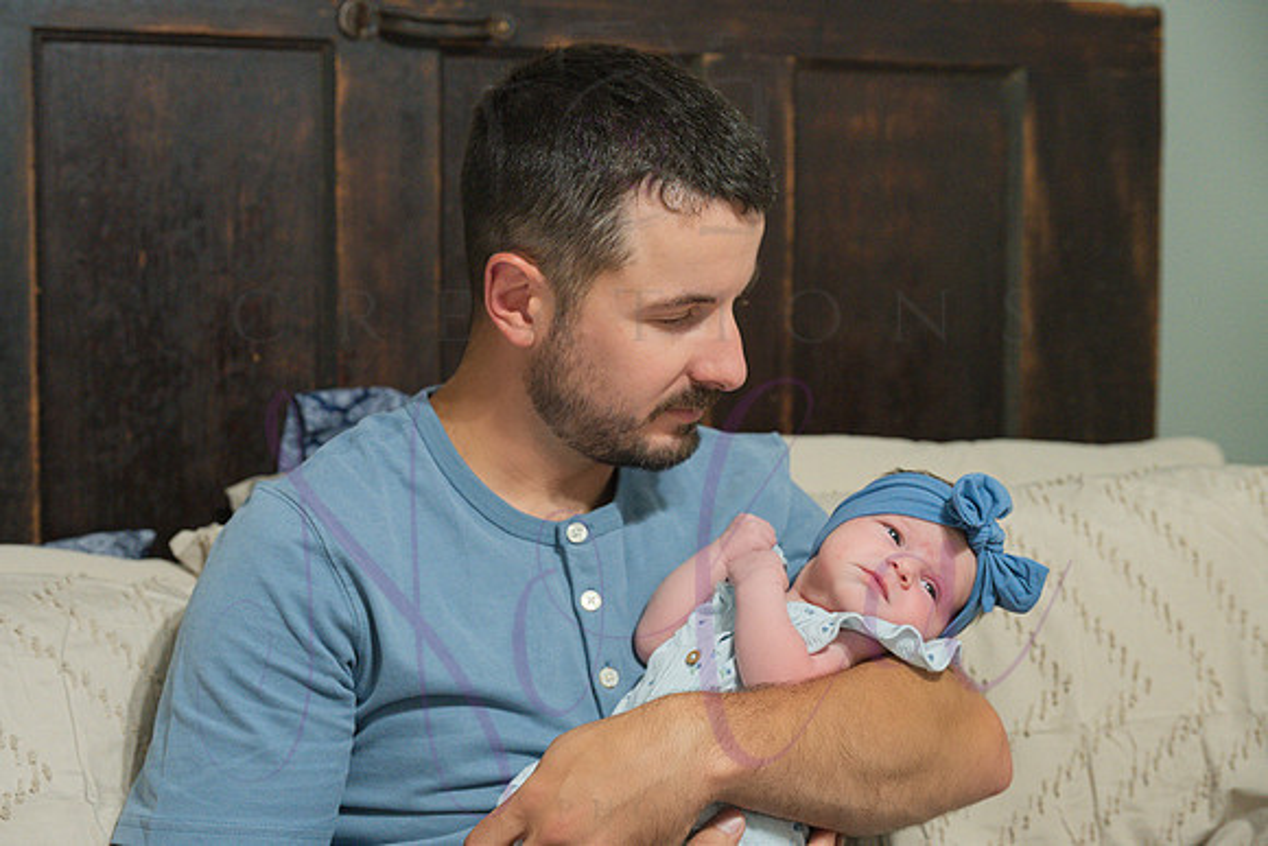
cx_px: 634
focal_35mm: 59
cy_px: 423
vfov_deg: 23.0
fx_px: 2078
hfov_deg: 33.9
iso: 3200
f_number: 4.5
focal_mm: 59
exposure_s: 1/80
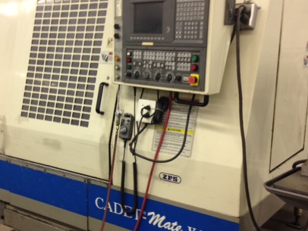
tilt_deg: -12.0
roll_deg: +0.7
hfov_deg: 36.5
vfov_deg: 28.0
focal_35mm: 52
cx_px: 108
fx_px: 463
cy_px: 134
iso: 80
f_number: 2.4
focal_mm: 4.12
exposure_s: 1/20
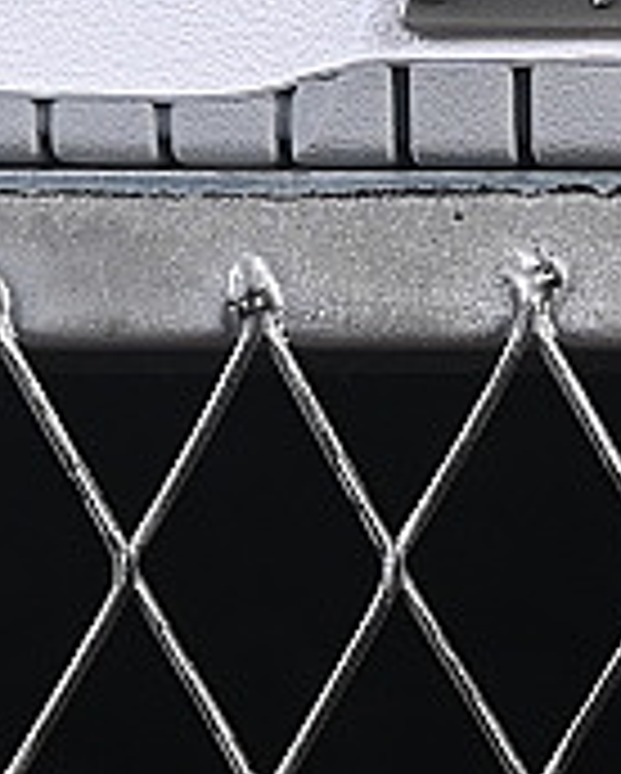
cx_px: -274
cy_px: -842
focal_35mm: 441
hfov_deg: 3.5
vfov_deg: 4.3
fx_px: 10114
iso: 160
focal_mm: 50
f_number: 8
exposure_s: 1/80
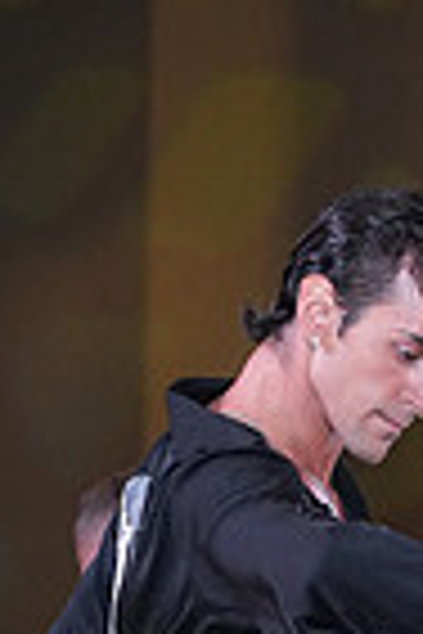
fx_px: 5798
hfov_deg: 4.2
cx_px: 218
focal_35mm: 329
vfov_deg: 6.2
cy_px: 1052
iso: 2500
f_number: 5
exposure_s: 1/250
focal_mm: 80
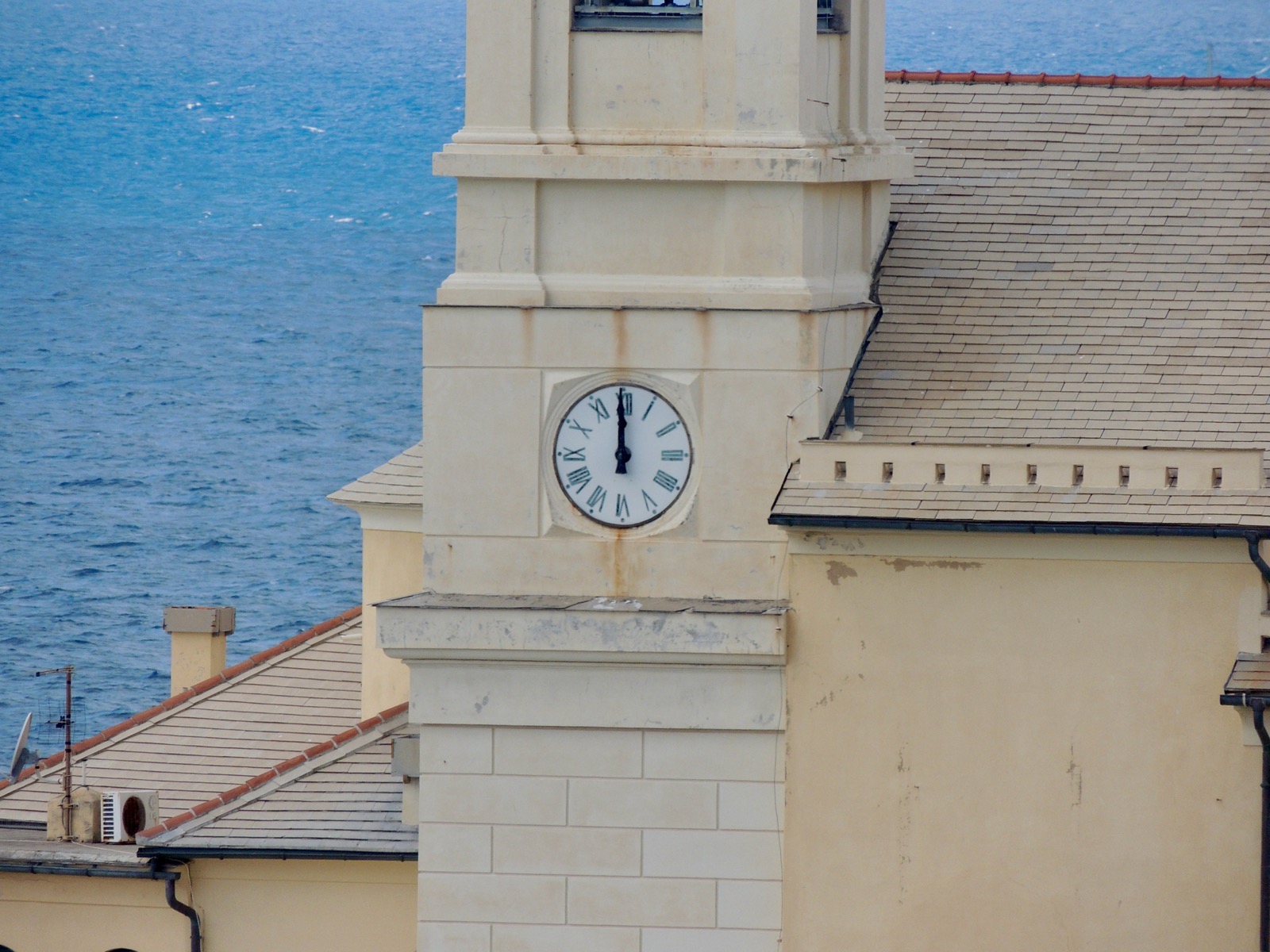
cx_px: 635
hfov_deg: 2.8
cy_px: 476
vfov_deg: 2.1
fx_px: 25682
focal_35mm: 700
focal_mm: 124.8
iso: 220
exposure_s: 1/1000
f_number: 5
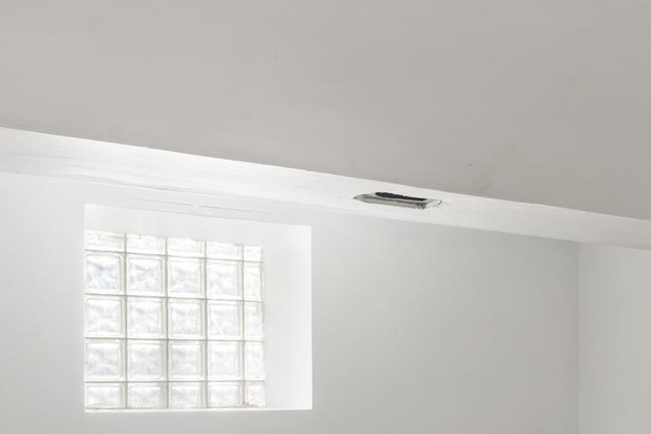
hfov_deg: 25.1
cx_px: 343
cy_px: 440
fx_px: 1465
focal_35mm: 81
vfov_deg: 16.5
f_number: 9
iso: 320
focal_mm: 30
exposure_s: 1/25
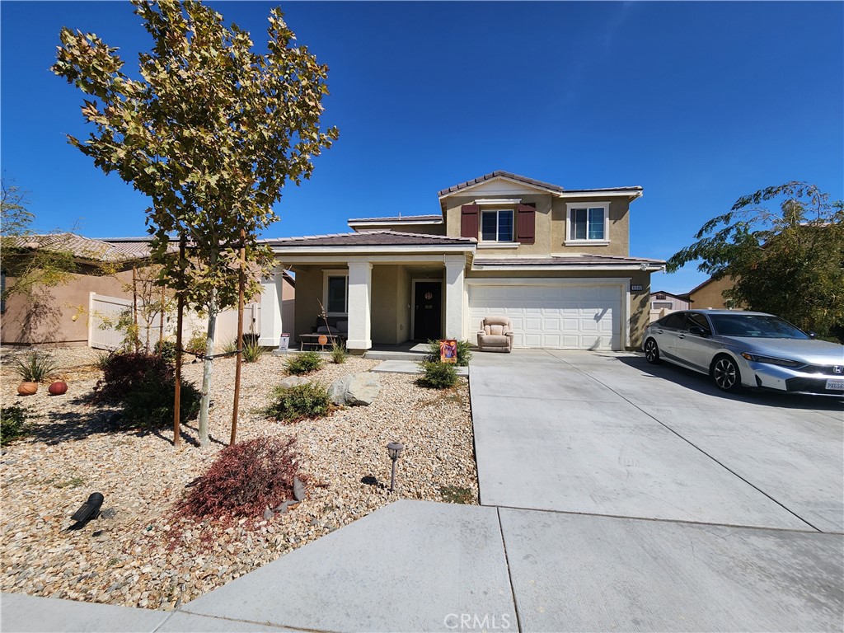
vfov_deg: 89.9
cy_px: 316
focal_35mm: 13
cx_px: 422
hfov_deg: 106.2
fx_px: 317
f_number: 2.2
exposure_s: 1/2913
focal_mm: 2.2
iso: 50
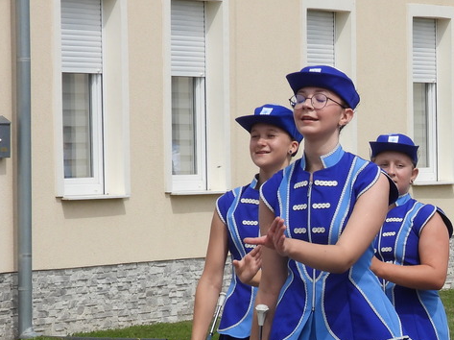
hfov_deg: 6.7
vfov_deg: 5.1
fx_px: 3827
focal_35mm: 292
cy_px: 370
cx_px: 526
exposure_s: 1/1000
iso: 100
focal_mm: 20.7
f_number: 4
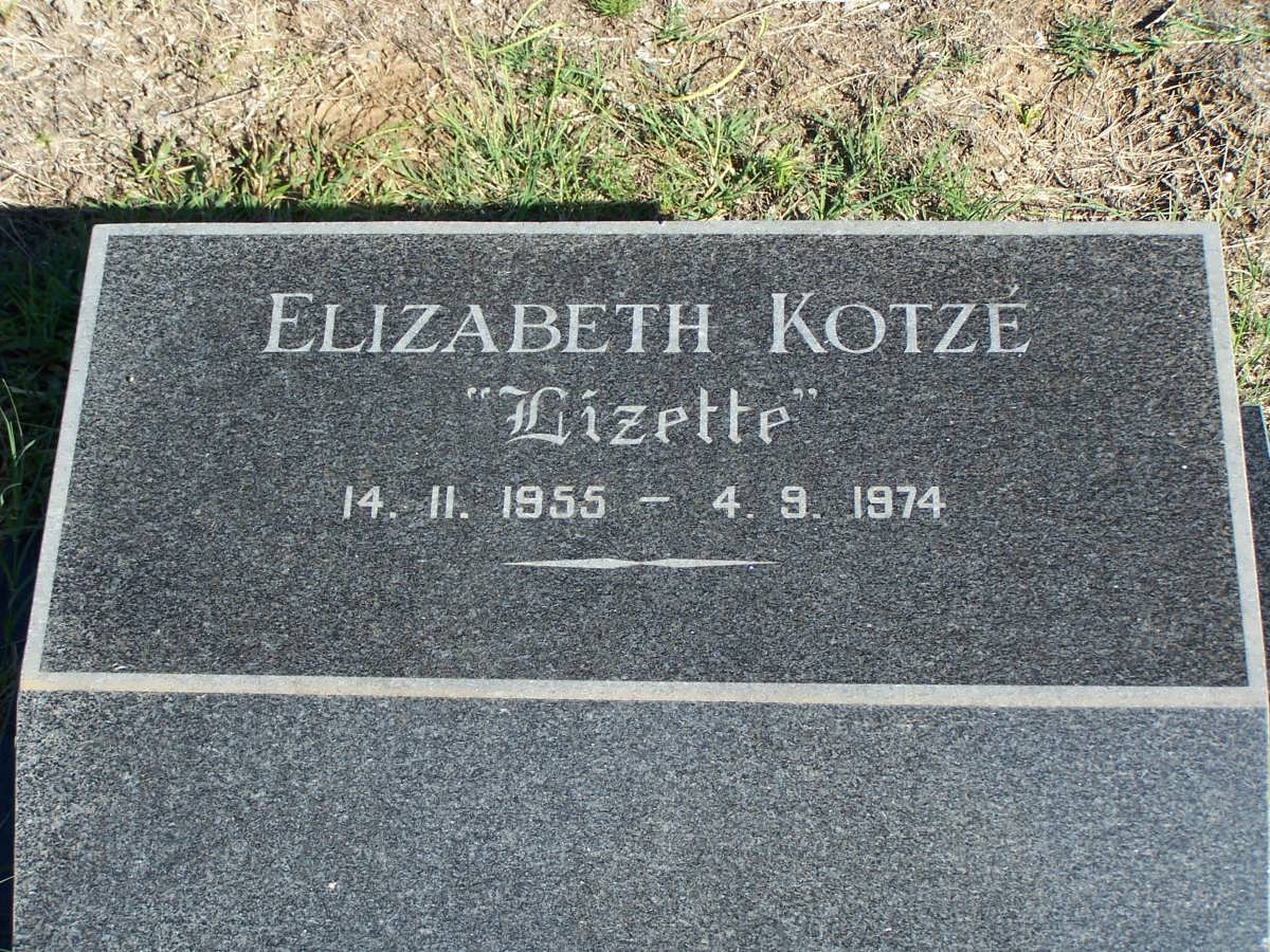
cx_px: 635
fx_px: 2752
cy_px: 476
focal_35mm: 75
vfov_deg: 19.6
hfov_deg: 26.0
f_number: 3.2
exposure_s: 1/750
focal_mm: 12.4
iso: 80
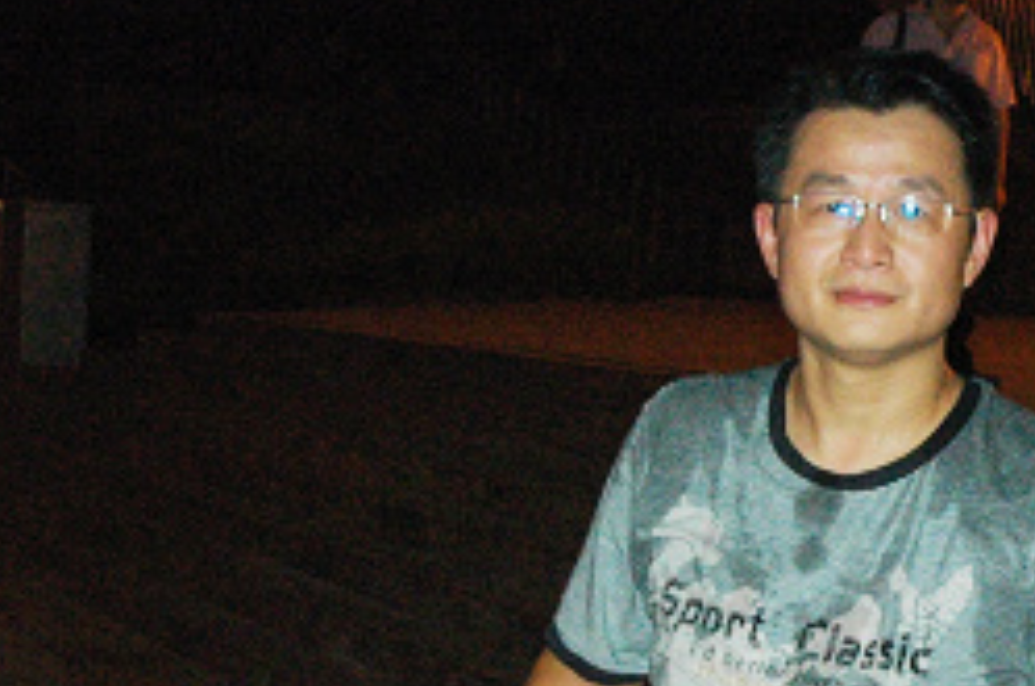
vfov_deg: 9.1
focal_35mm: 150
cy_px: 642
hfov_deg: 13.7
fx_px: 4293
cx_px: 873
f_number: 7.1
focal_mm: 31
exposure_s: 1/60
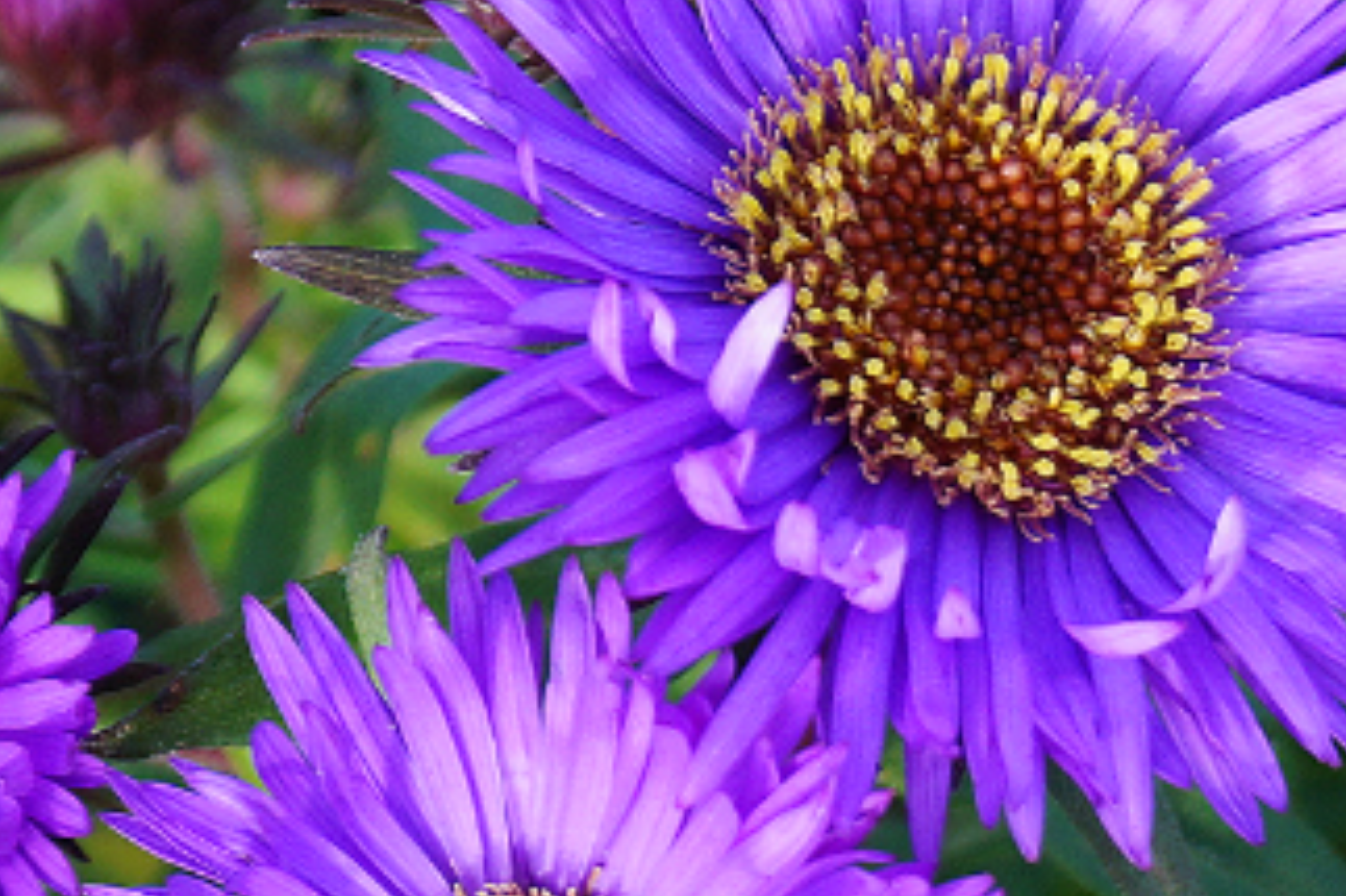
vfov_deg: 4.5
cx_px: 1233
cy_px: 1050
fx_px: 11467
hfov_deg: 6.7
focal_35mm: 307
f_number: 5.6
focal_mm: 55
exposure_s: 1/100
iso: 125
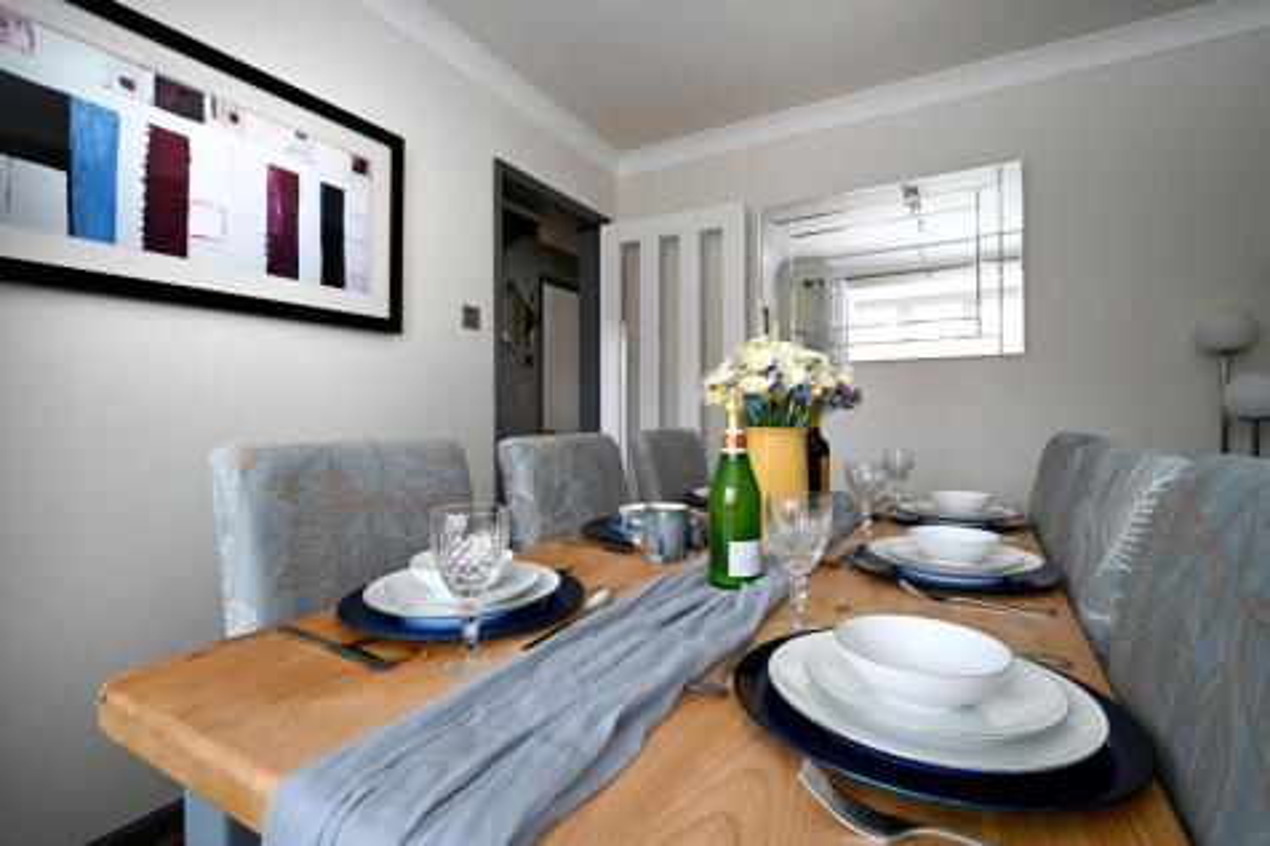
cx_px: 635
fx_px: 564
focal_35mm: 16
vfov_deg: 73.7
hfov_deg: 96.8
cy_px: 423
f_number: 6.3
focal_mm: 16
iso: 1600
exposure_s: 1/125
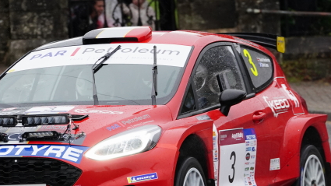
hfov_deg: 5.6
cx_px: 161
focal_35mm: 384
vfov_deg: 3.2
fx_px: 3370
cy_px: 105
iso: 2000
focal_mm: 173
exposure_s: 1/400
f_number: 4.5
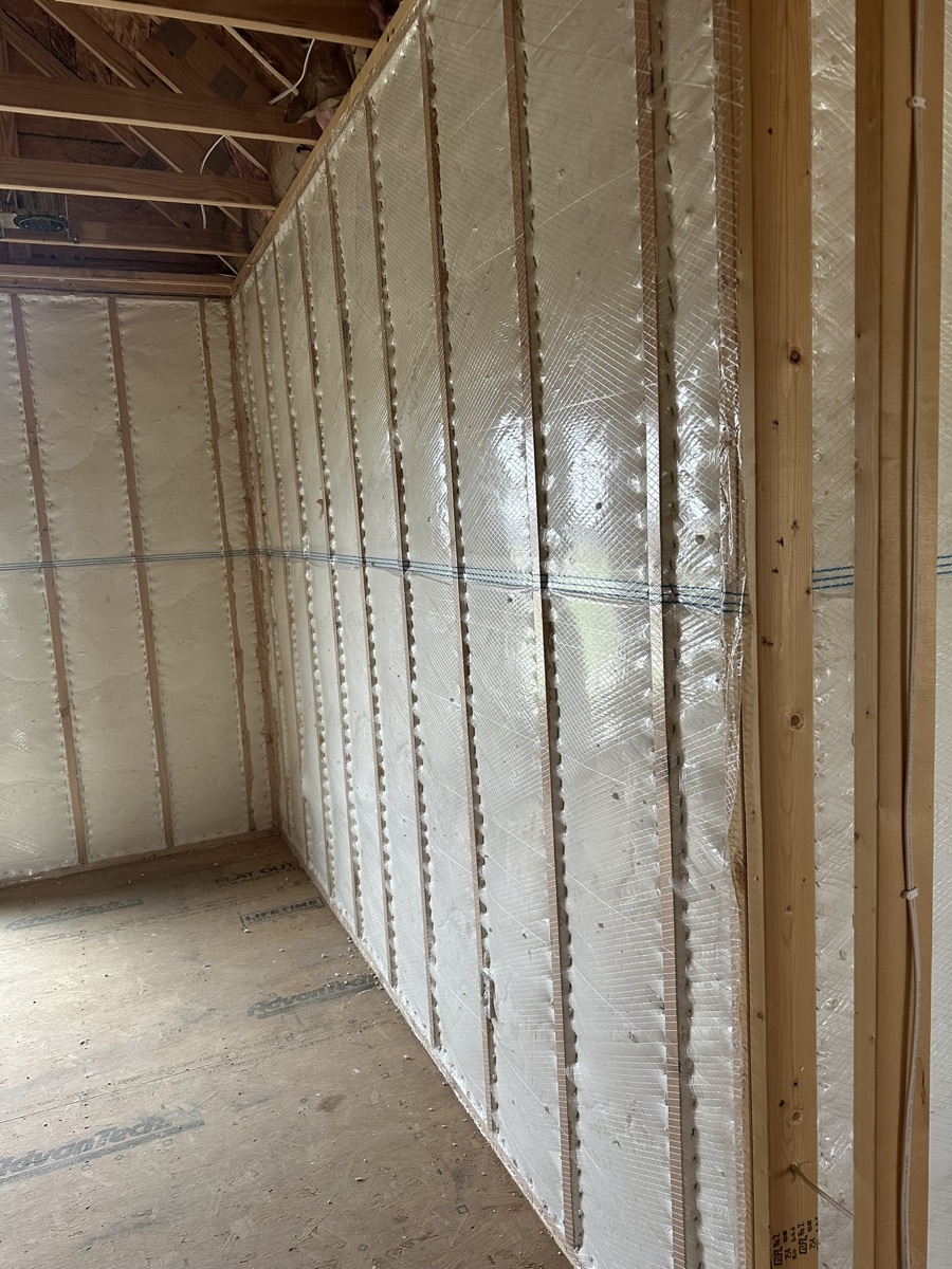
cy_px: 634
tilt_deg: -6.7
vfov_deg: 71.6
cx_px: 476
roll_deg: +2.8
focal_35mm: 24
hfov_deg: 56.8
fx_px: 880
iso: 250
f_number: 1.78
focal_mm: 6.86
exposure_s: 1/111
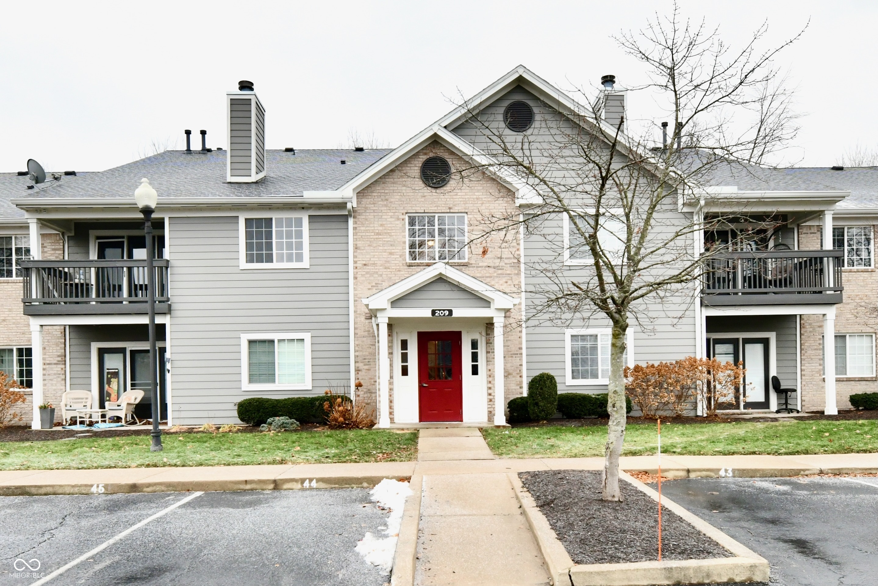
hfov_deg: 104.3
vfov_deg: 81.2
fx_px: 341
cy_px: 293
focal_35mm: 14
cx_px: 439
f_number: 7.1
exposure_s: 1/200
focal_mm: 14
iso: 640
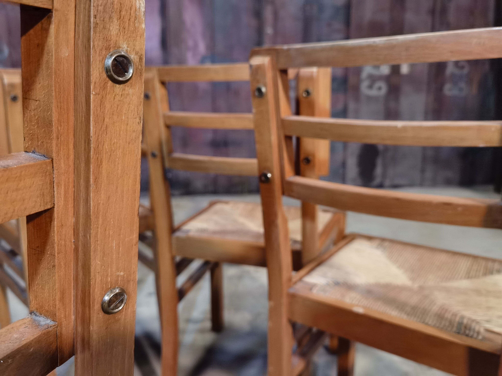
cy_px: 188
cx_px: 251
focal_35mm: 27
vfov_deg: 51.4
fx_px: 392
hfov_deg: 65.3
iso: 640
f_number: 1.9
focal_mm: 6.71
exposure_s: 1/33.3
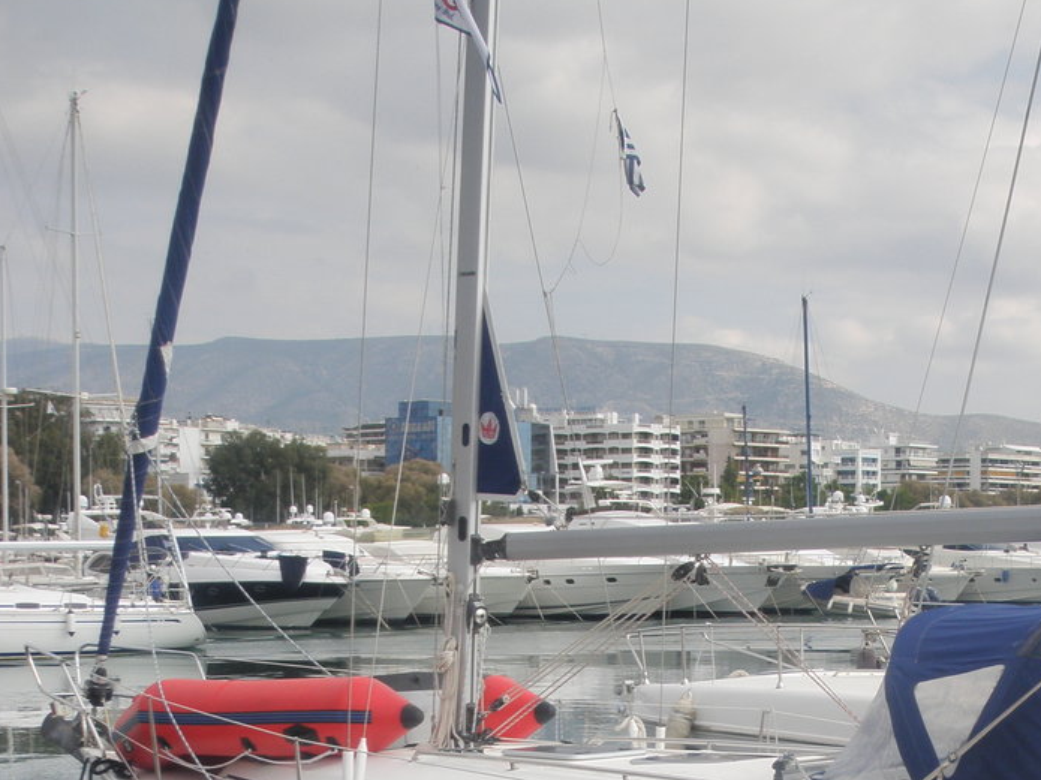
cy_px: 699
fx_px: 2105
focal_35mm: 70
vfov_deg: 20.6
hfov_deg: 26.8
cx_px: 944
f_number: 6.6
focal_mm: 6.7
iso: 50
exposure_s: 1/250
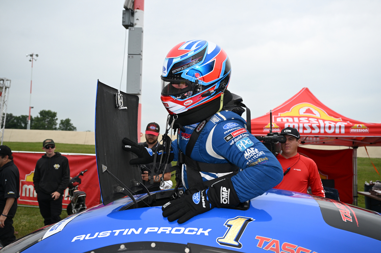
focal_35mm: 33
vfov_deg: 39.9
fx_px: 349
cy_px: 126
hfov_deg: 57.2
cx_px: 190
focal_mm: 33
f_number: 4.5
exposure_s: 1/2000
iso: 400
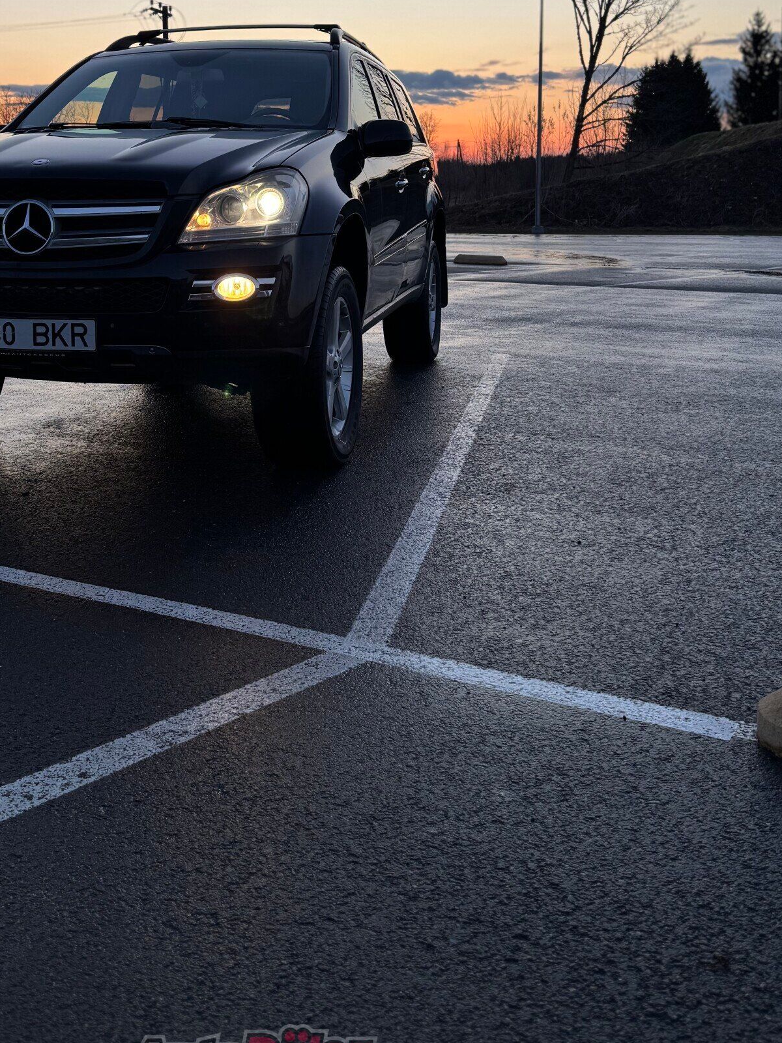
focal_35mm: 39
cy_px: 301
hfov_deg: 36.4
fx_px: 1175
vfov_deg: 46.6
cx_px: 248
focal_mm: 6.76
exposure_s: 1/549
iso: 80
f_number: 1.78
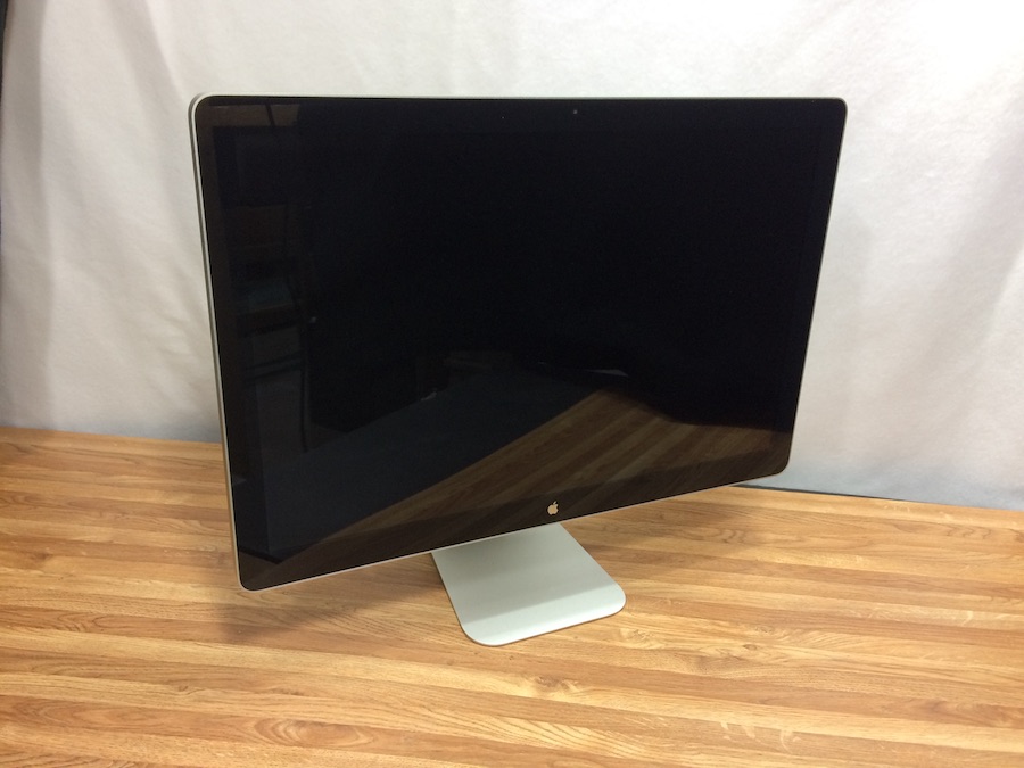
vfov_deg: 48.2
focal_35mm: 29
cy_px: 384
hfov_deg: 61.7
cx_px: 512
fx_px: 858
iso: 125
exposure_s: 1/33
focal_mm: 4.15
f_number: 2.2
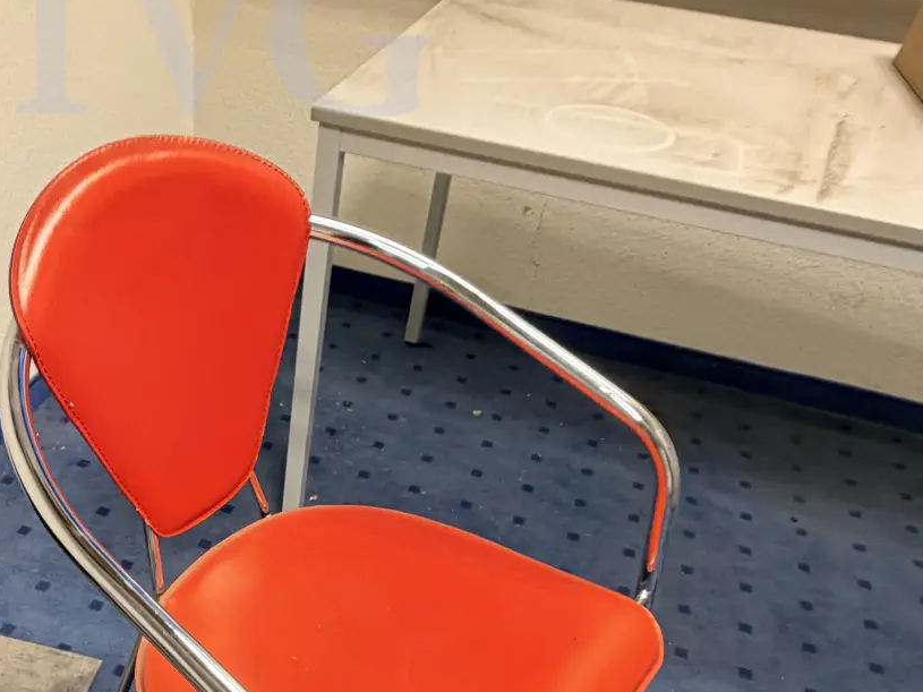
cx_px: 270
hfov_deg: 53.6
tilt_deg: -49.8
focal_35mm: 33
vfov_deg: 40.3
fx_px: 880
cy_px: 600
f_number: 2.2
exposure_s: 1/50
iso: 160
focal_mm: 2.22
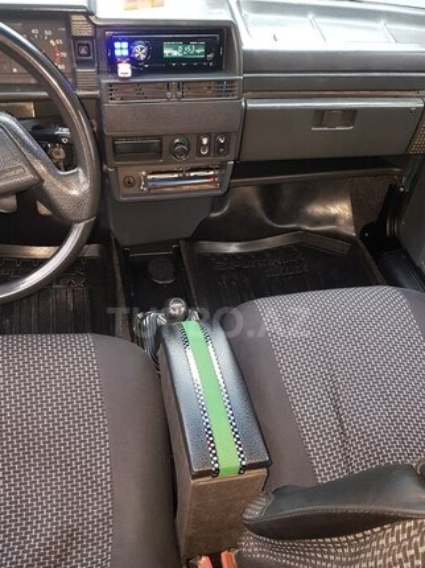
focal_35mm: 30
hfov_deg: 46.8
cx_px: 209
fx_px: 492
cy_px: 322
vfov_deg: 59.8
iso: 160
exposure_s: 1/25
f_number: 1.7
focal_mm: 4.2
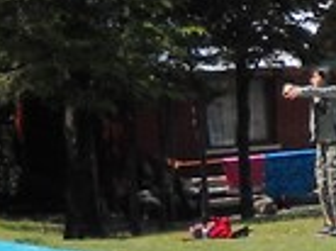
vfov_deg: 6.2
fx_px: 2306
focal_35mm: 238
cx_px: 713
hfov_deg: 7.9
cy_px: 246
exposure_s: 1/353
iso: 64
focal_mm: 6.72
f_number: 5.5
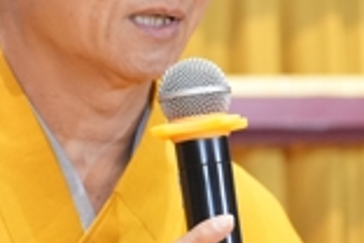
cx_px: 245
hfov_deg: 4.6
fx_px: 4509
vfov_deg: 3.1
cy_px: 99
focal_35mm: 446
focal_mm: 107
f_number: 2.8
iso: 3200
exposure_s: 1/200
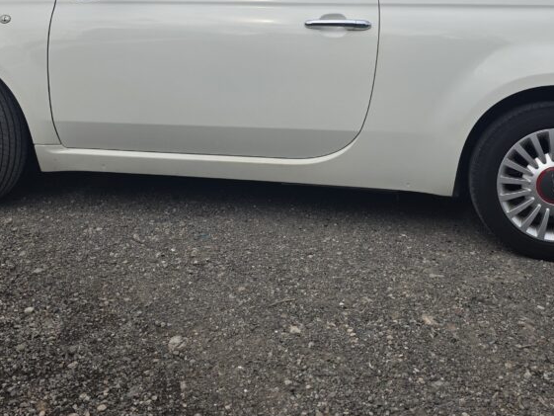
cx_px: 329
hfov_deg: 44.6
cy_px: 76
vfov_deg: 33.3
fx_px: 672
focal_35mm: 42
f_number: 1.7
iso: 80
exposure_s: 1/3972
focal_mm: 6.3
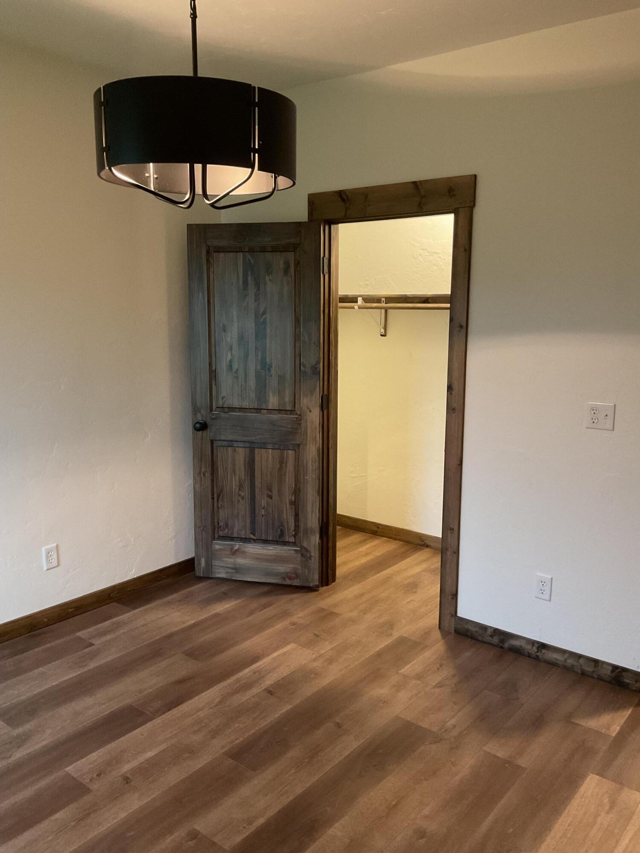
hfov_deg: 48.2
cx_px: 320
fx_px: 715
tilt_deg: -9.5
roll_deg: -0.3
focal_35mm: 29
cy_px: 426
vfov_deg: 61.7
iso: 320
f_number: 1.8
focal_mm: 3
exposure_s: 1/40
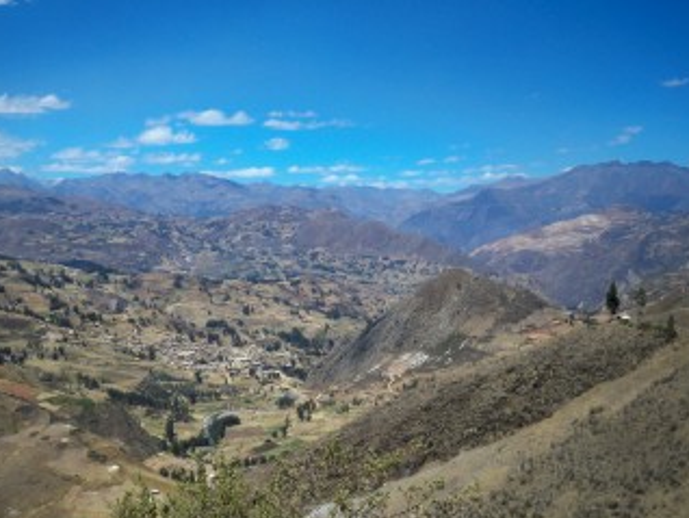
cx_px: 282
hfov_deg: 42.7
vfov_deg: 32.9
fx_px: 876
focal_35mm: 44
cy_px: 273
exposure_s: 1/500
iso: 64
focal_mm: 6.3
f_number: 4.7
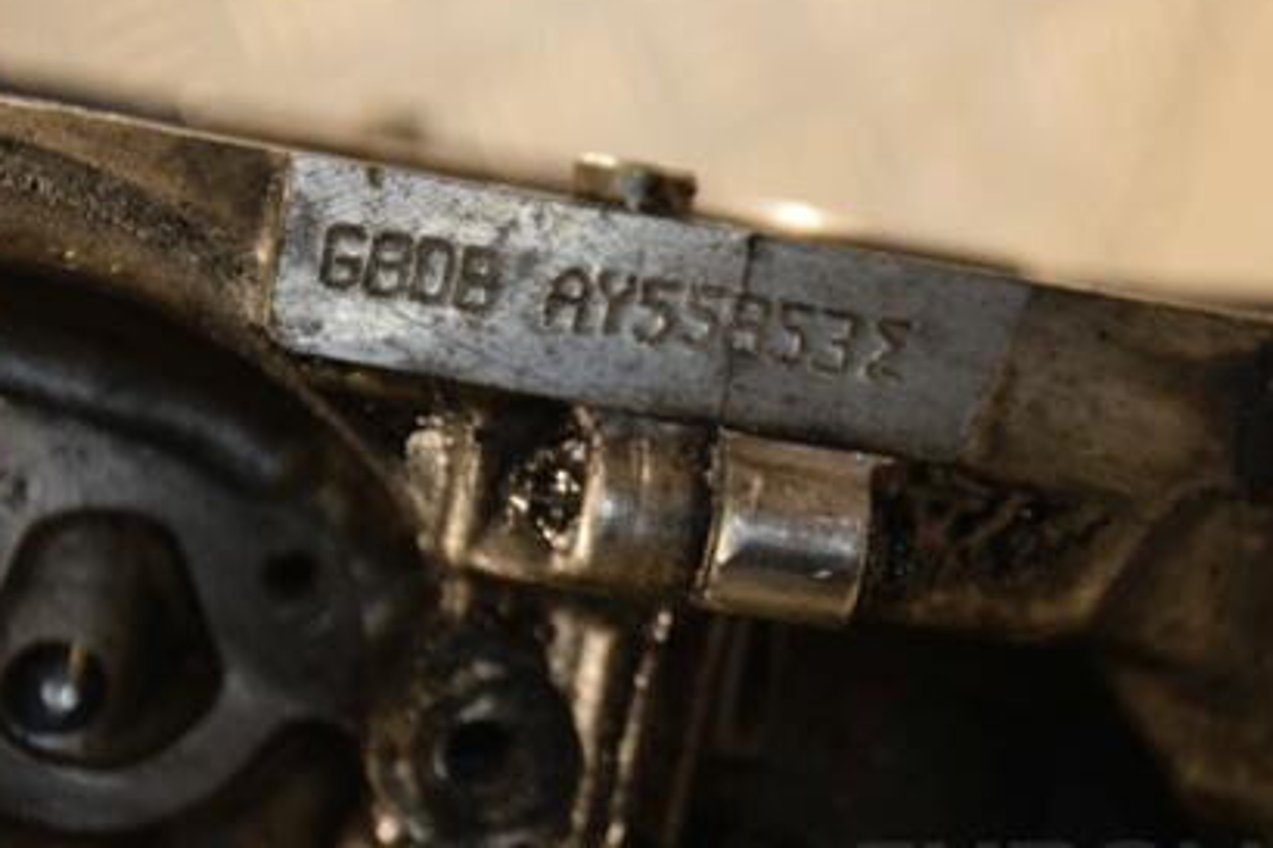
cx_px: 795
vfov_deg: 9.5
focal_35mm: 145
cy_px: 475
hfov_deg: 14.1
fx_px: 5125
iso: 800
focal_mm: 66
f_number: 5.3
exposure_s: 1/125
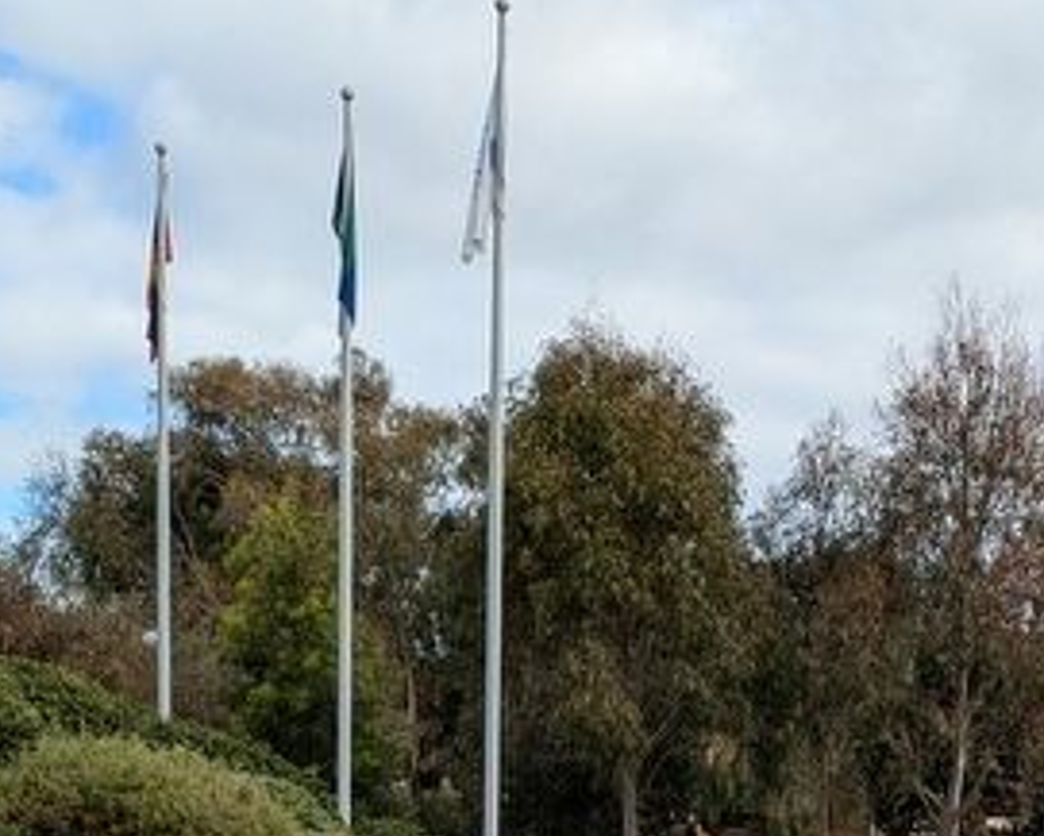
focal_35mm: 72
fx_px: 2225
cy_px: 1256
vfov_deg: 18.8
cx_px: 807
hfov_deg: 26.0
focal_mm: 5.43
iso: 47
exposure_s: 1/1185
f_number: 1.89
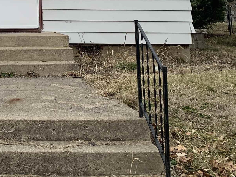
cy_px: -30
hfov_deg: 26.9
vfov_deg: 20.9
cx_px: -27
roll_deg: -0.5
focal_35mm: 66
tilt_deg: +9.0
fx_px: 450
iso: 50
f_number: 1.8
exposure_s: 1/121
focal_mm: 4.25
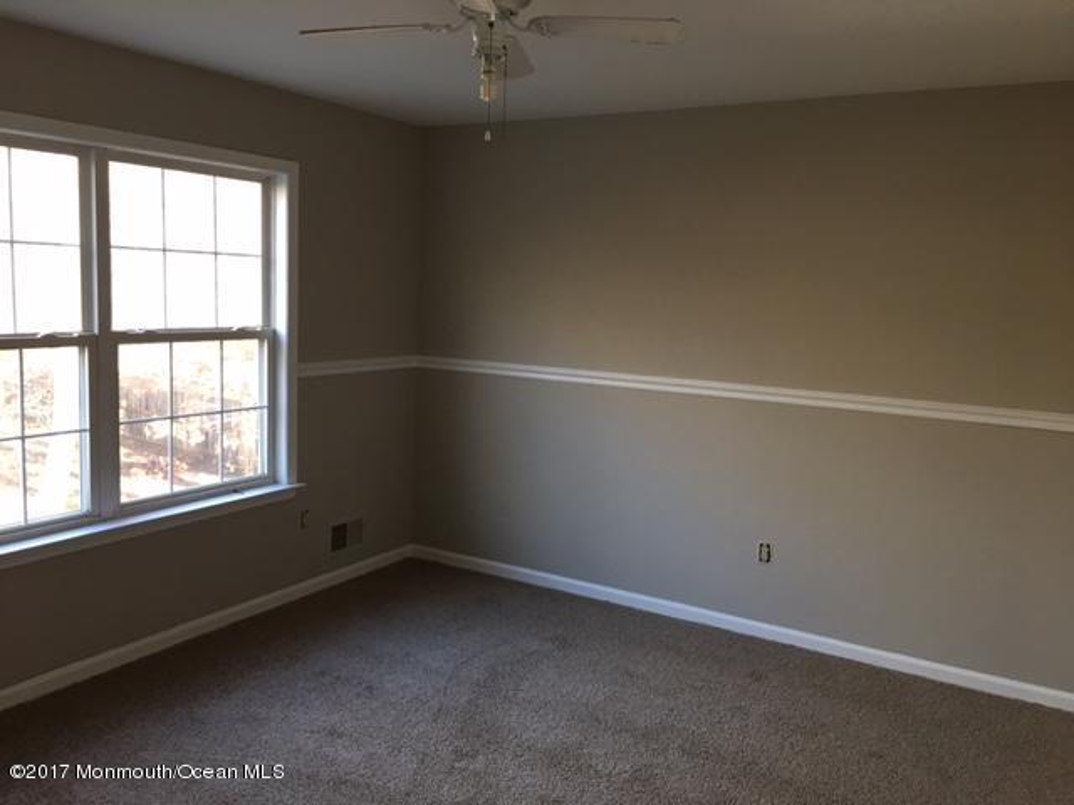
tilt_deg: -6.0
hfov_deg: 61.7
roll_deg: -3.6
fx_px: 900
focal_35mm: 29
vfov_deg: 48.2
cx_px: 537
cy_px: 402
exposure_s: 1/15
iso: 25
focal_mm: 4.15
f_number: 2.2
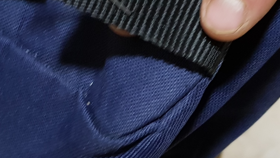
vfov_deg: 14.2
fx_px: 631
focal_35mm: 85
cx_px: 165
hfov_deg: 25.0
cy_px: 60
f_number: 1.7
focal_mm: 4.2
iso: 200
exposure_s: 1/11
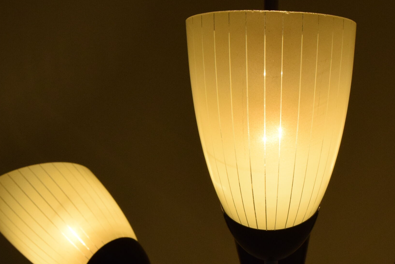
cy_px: 184
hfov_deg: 19.6
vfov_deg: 13.2
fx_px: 1142
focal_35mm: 104
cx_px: 269
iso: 1600
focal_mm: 38
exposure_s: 1/640
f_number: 13
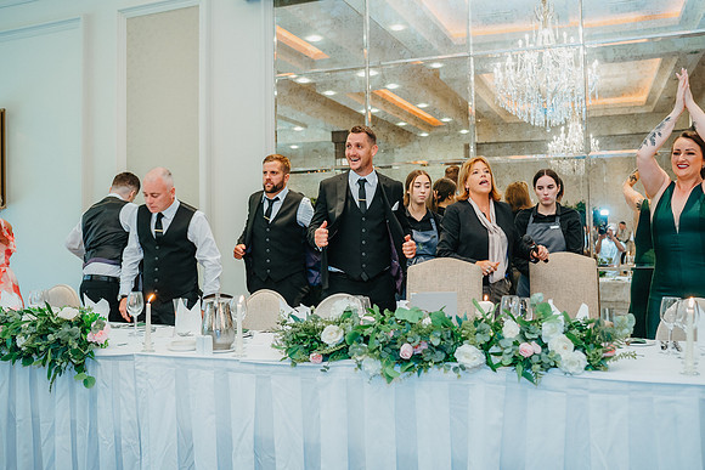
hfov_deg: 54.4
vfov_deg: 37.9
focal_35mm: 35
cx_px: 352
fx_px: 686
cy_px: 235
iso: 1600
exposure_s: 1/125
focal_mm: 35
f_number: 2.8
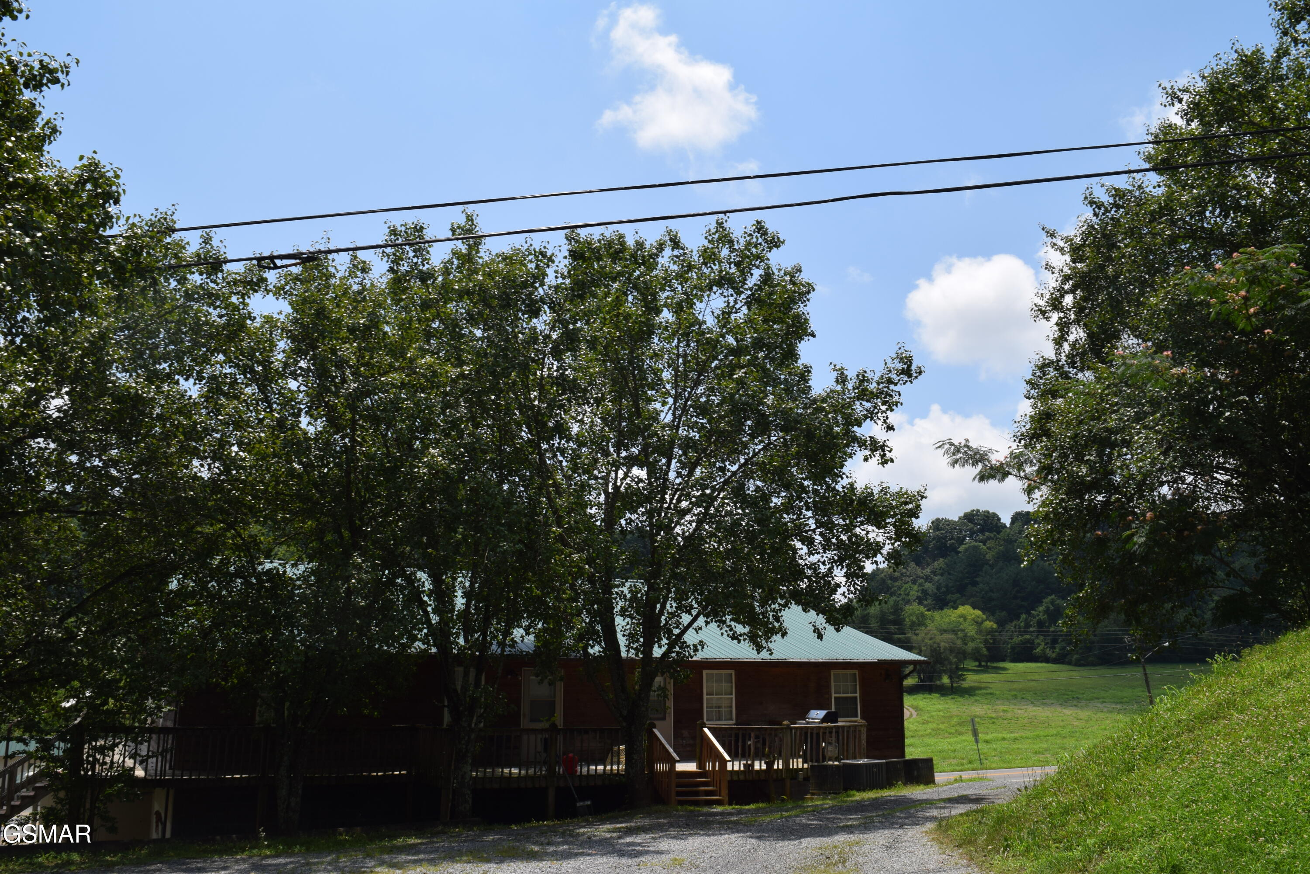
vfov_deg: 43.6
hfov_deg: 61.9
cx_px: 655
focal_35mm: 30
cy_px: 437
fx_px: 1092
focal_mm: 20
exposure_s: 1/200
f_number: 11
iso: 100
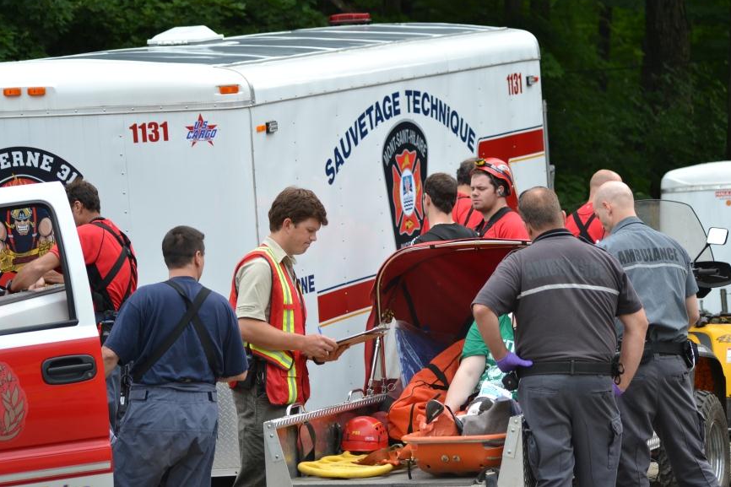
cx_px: 430
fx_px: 3422
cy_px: 200
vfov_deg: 8.1
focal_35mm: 169
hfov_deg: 12.2
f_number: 4.5
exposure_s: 1/320
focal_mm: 95
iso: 200
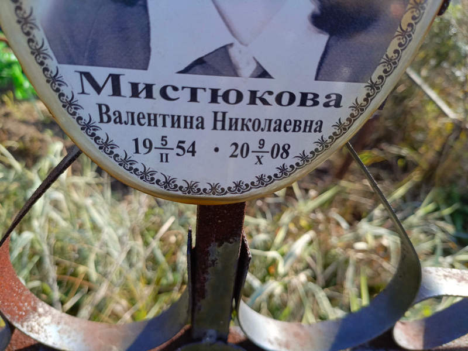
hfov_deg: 69.4
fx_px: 338
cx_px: 234
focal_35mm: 25
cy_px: 176
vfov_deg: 54.9
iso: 110
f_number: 1.69
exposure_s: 1/425
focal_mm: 4.76
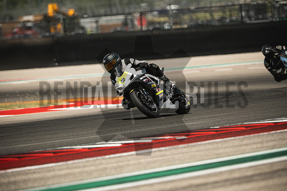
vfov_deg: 3.3
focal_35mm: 420
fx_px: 3349
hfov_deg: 4.9
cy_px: 96
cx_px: 144
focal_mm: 280
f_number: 3.2
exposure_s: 1/1250
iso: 160
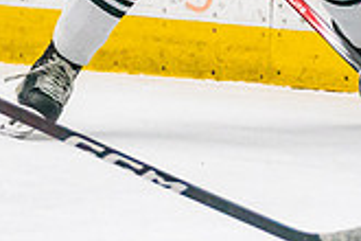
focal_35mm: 829
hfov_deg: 2.5
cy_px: -9
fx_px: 8312
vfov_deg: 1.7
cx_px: 146
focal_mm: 128
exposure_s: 1/1250
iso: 3200
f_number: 2.8
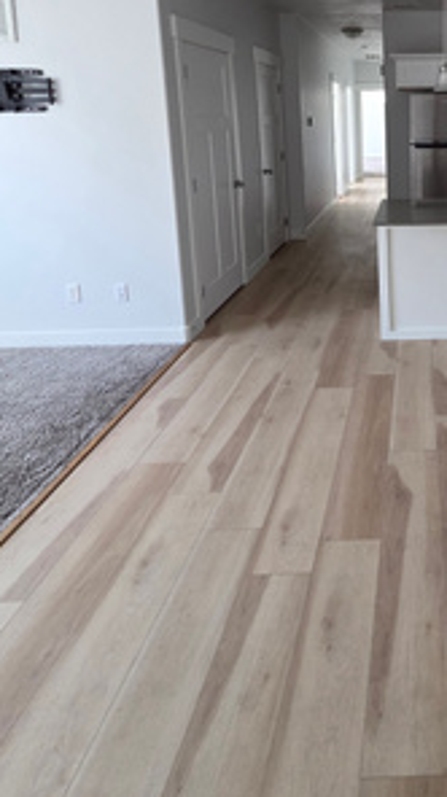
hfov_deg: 43.2
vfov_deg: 72.5
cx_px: 436
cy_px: 186
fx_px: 486
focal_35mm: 23
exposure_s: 1/120
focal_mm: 2.2
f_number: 2.2
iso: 250
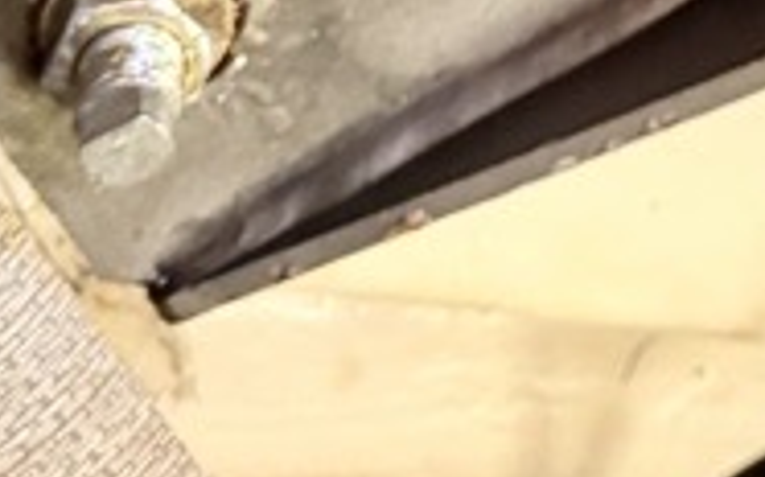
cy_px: -726
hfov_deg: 14.7
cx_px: 1402
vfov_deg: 9.3
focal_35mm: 123
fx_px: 2563
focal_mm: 6.76
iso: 800
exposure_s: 1/42
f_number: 1.78
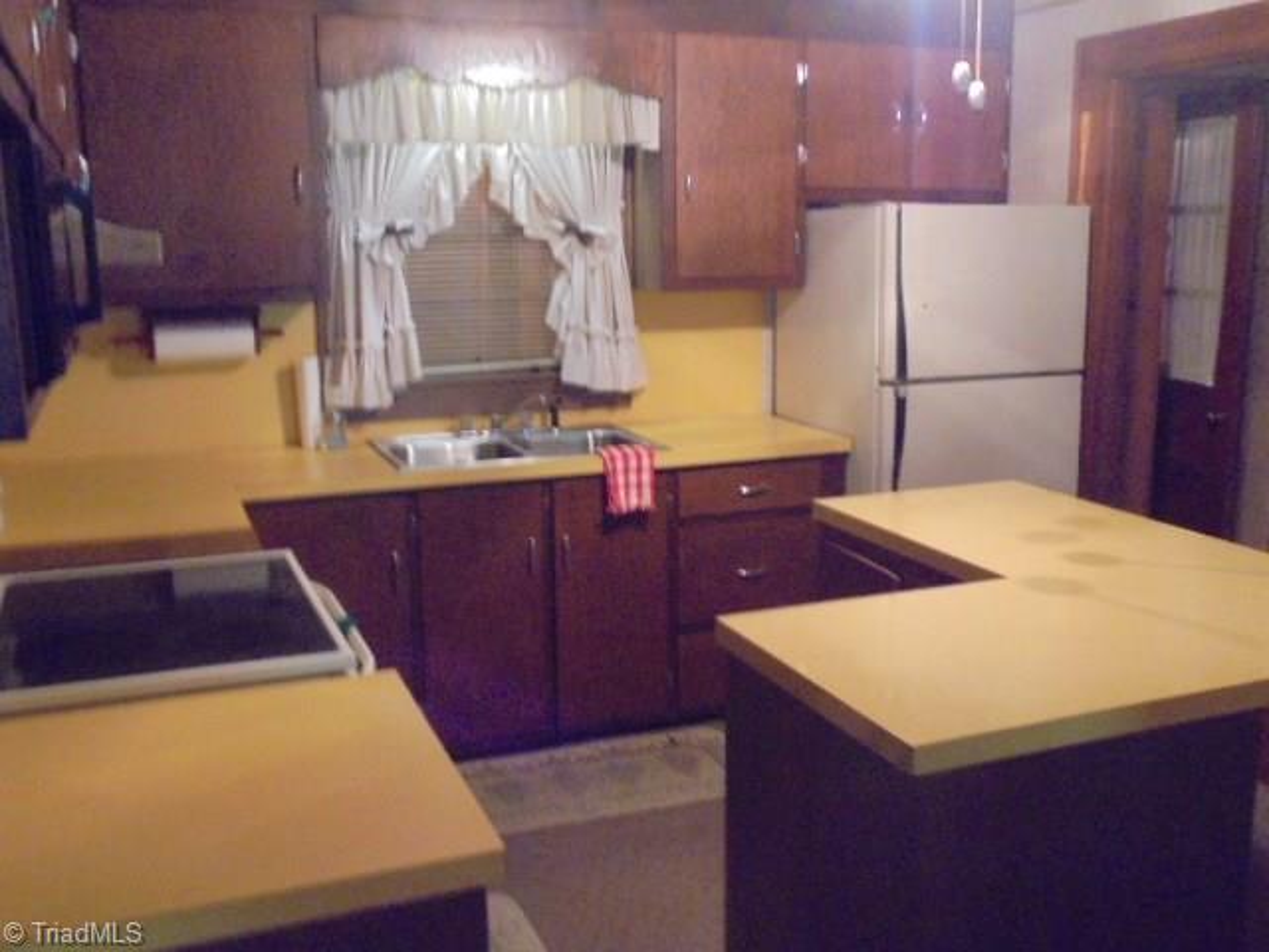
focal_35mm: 34
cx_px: 634
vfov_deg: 41.8
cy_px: 476
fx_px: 1246
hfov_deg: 54.0
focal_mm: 6.1
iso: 800
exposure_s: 1/13
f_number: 4
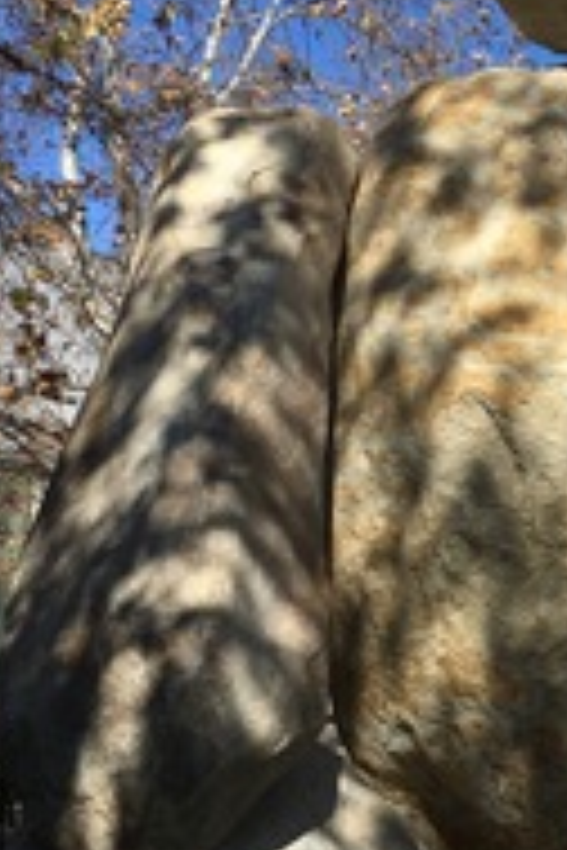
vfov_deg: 31.4
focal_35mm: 64
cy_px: 378
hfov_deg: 20.5
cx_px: 580
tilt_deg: +10.8
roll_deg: -0.3
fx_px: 1512
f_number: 2.2
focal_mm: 4.15
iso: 25
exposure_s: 1/1972
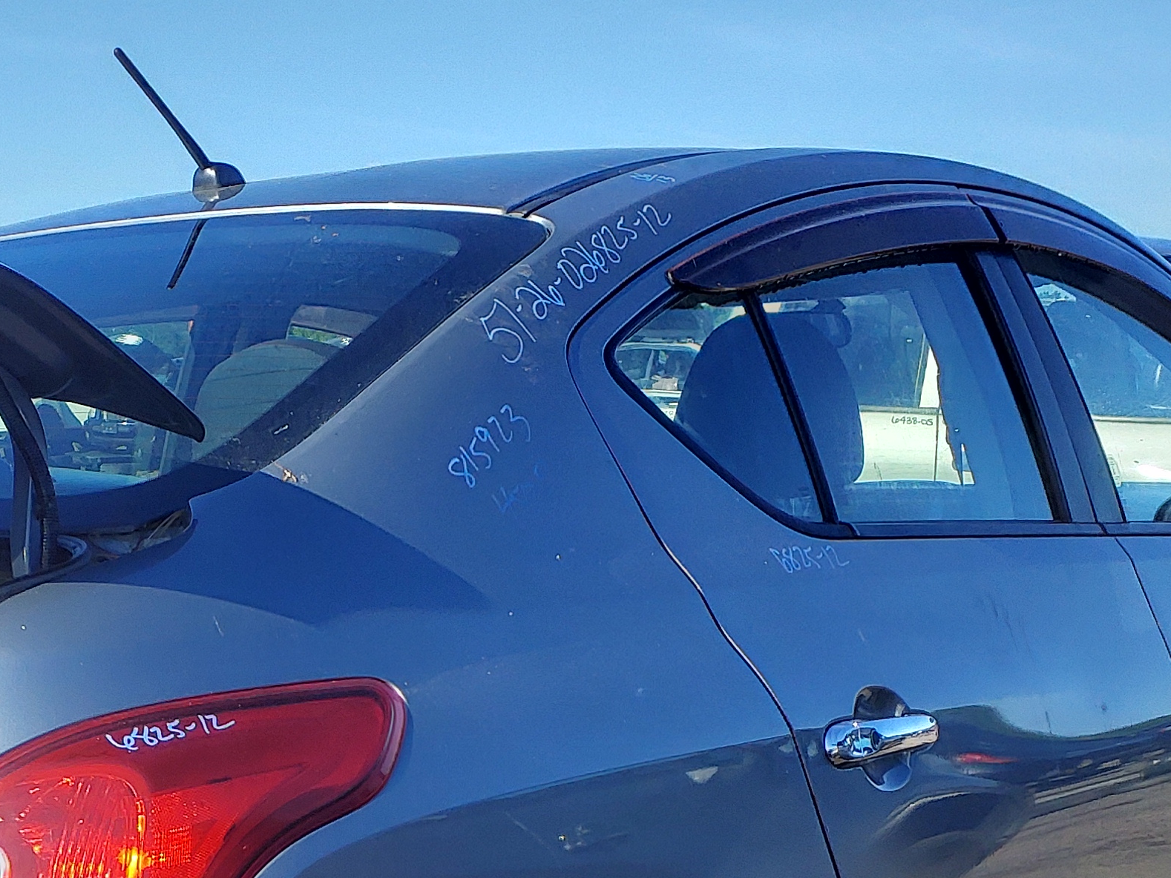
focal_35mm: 68
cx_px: 258
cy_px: 911
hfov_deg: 28.0
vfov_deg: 20.8
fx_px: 2301
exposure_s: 1/487
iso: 40
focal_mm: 3.58
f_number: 1.9
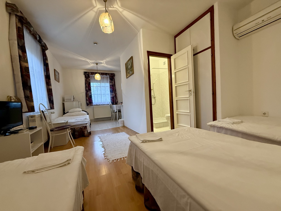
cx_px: 140
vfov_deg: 85.7
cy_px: 106
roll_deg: +3.3
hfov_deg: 102.1
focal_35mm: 14
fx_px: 114
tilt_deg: -2.4
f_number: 2.2
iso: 250
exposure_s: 1/50
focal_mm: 2.22
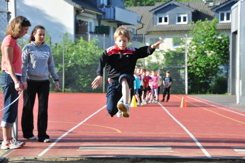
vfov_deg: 10.7
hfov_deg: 16.1
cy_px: 82
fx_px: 867
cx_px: 122
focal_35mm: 128
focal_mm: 85
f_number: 11
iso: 400
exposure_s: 1/250
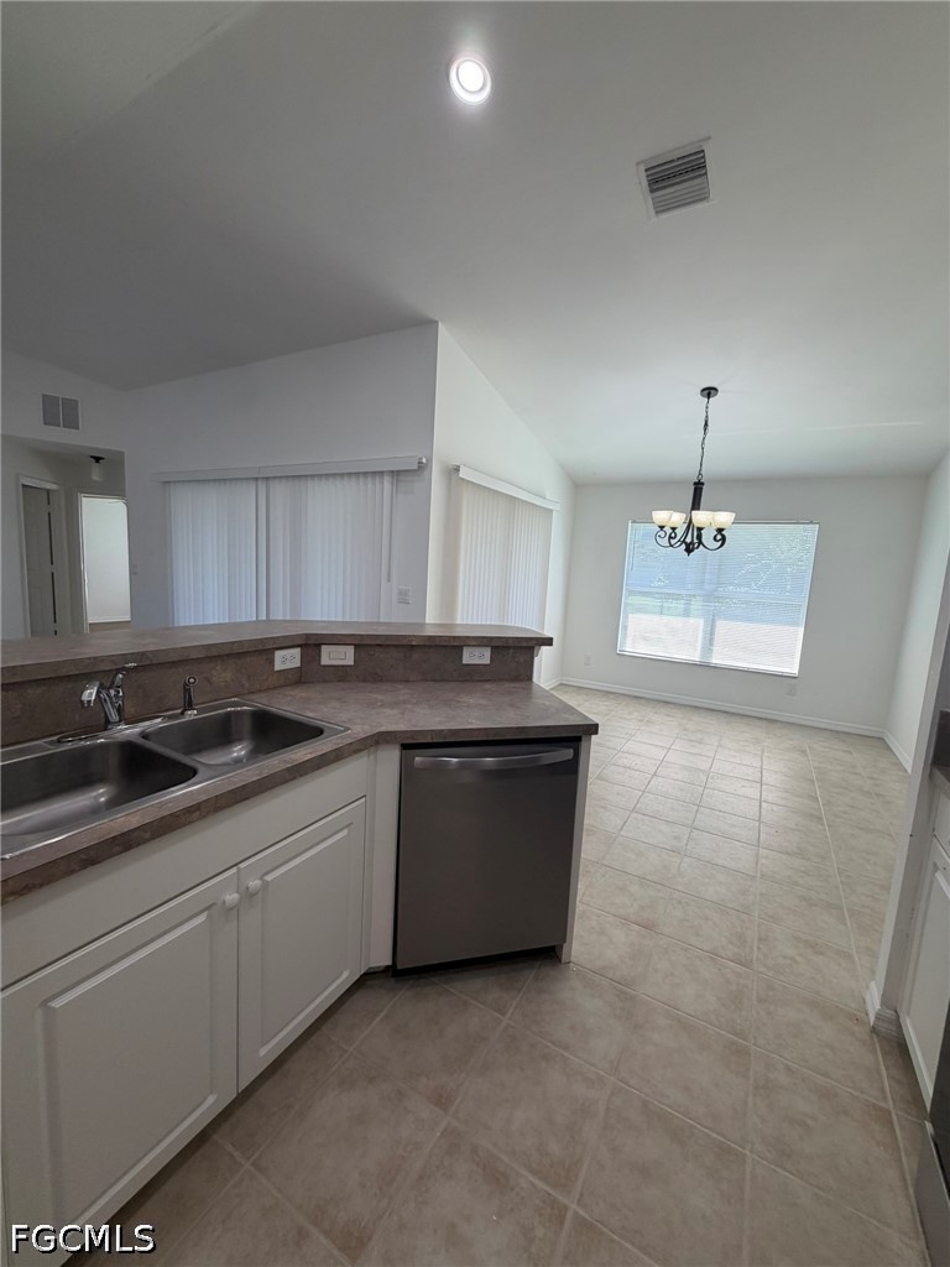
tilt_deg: -8.4
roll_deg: -4.7
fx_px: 512
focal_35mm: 14
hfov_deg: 85.7
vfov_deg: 102.1
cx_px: 475
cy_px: 634
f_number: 2.2
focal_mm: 2.22
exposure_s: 1/120
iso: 80
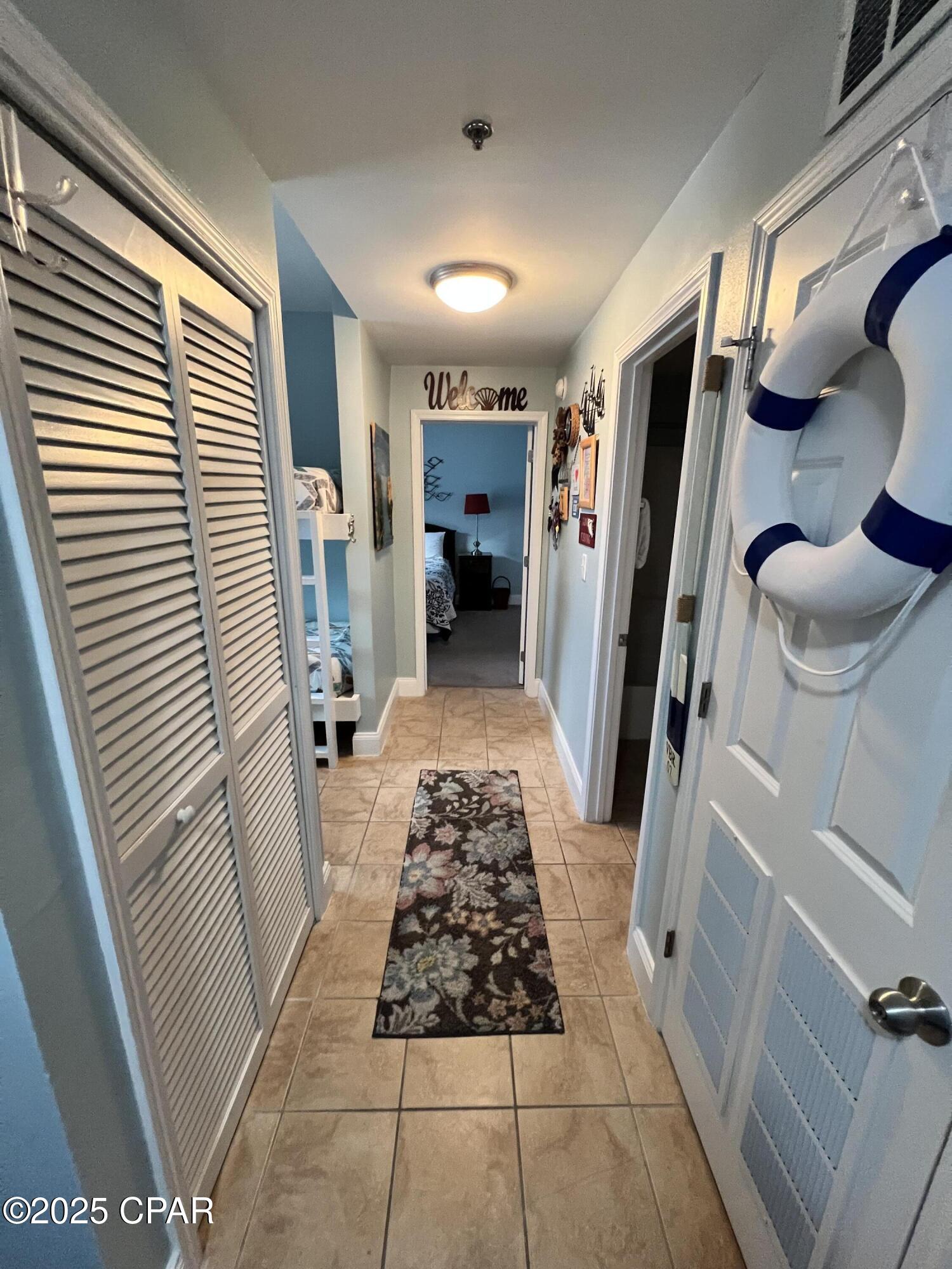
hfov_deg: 89.9
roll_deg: -0.5
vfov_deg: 106.2
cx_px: 476
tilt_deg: -15.3
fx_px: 477
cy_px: 634
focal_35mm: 13
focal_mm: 1.57
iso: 640
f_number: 1.8
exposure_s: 1/60
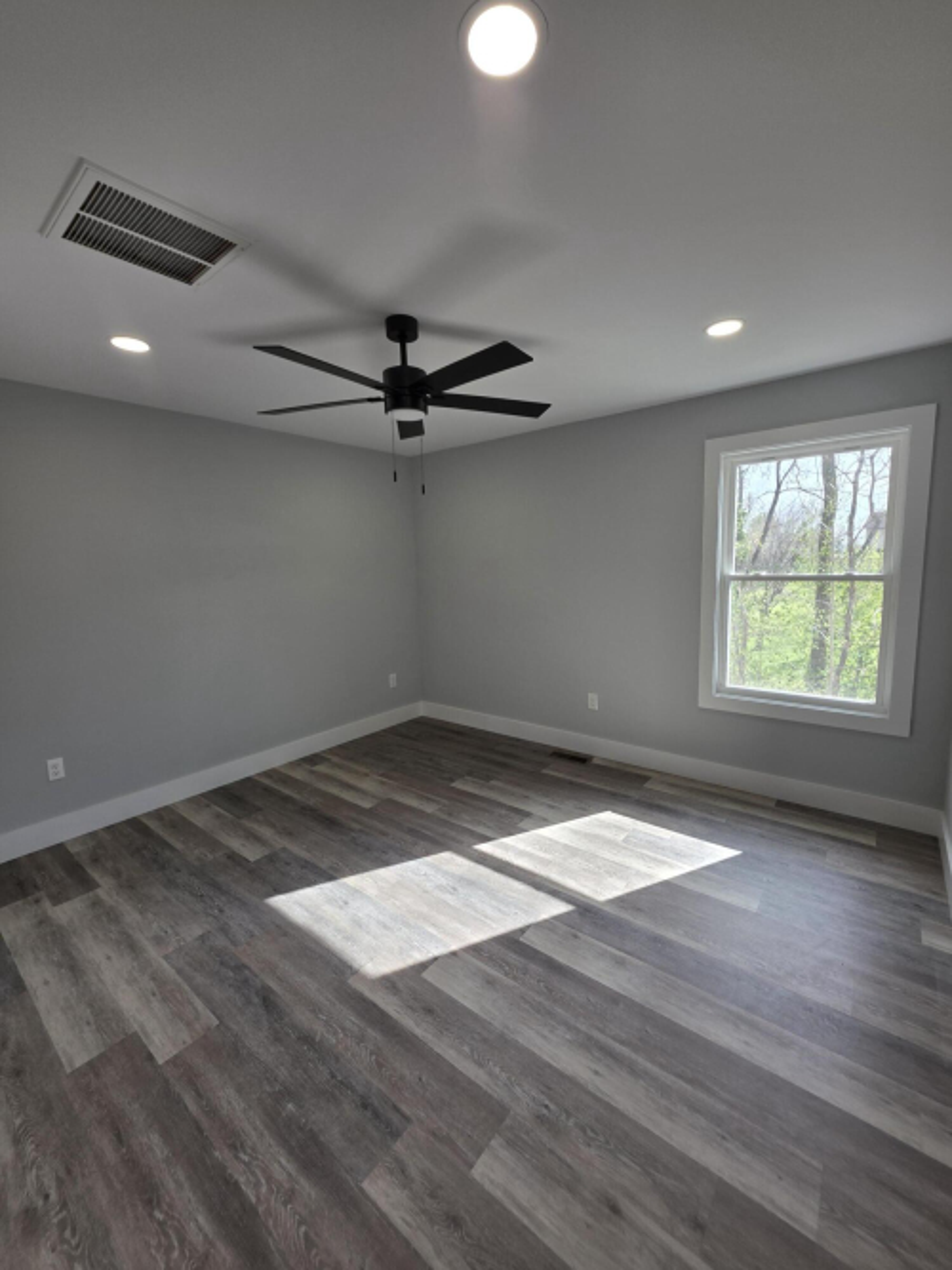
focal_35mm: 13
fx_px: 477
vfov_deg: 106.2
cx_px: 476
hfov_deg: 89.9
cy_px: 635
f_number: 1.9
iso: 25
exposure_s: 1/120
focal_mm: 2.2
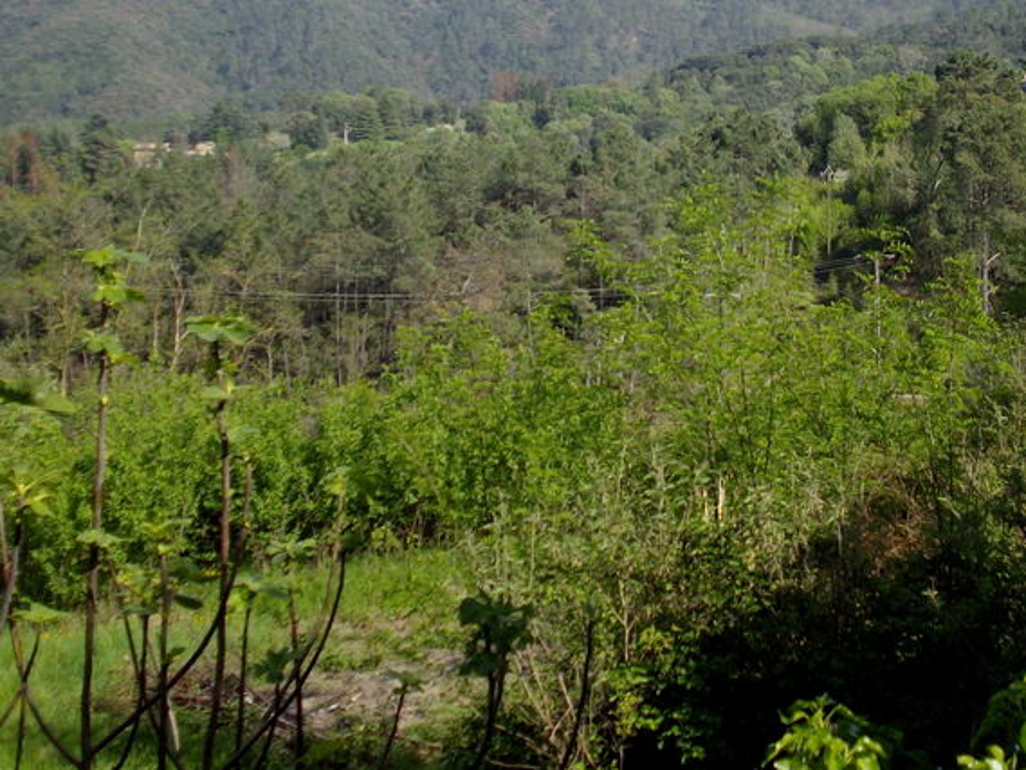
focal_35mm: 65
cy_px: 157
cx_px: 685
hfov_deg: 29.6
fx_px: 1927
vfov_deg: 22.3
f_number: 5.6
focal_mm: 6.2
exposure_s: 1/200
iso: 80
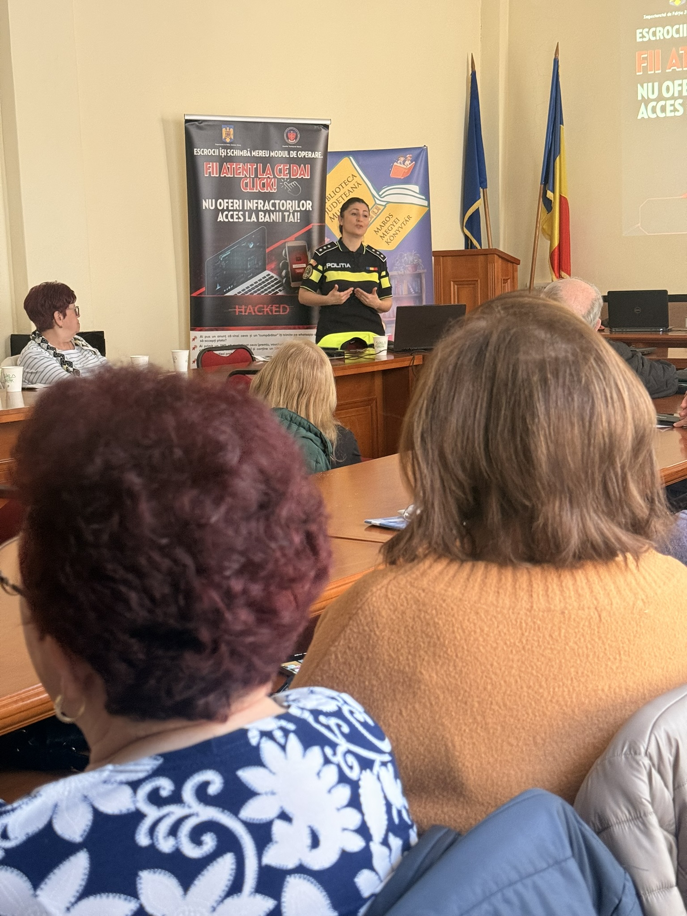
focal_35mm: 48
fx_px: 1270
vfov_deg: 39.7
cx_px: 344
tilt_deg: -8.8
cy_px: 458
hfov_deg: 30.3
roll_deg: +1.3
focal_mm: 6.76
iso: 250
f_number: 1.78
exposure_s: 1/60
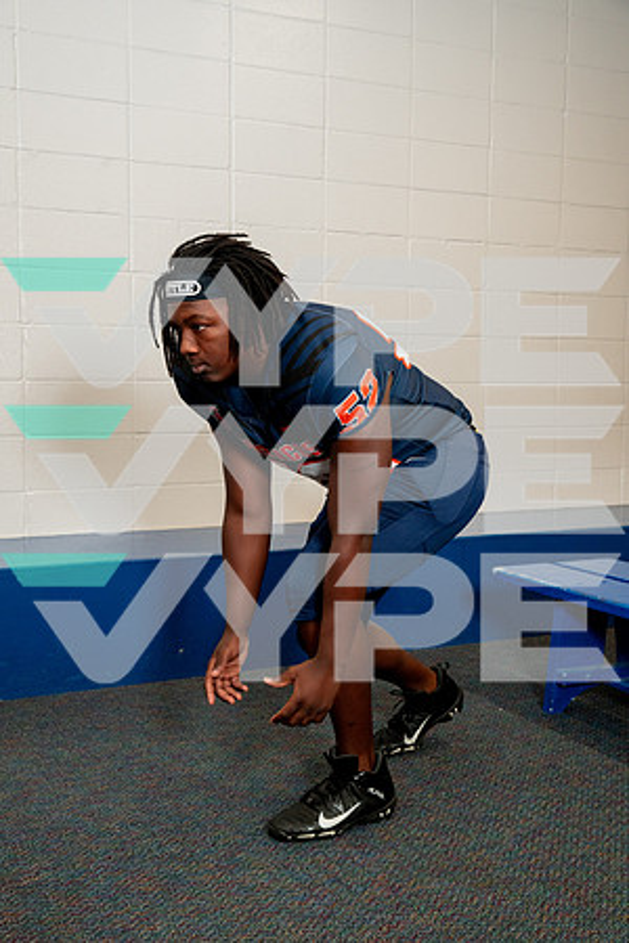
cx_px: 314
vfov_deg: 44.5
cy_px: 472
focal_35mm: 44
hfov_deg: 30.5
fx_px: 1153
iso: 500
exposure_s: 1/160
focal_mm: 44
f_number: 6.3
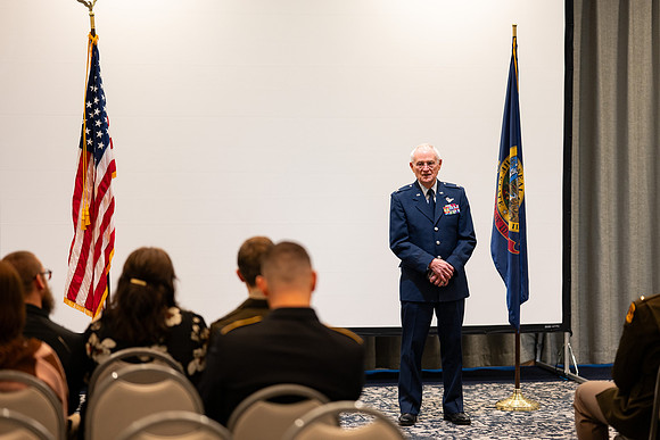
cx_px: 330
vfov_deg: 16.1
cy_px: 220
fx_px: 1559
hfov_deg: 23.9
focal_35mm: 85
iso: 640
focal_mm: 85
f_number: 1.8
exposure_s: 1/125
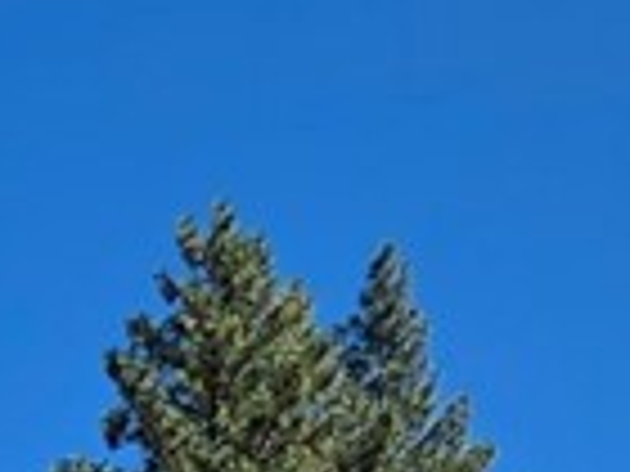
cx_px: 675
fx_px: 1729
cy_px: 1639
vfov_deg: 9.5
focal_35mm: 95
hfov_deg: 19.8
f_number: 1.9
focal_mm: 2.2
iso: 40
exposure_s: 1/1839
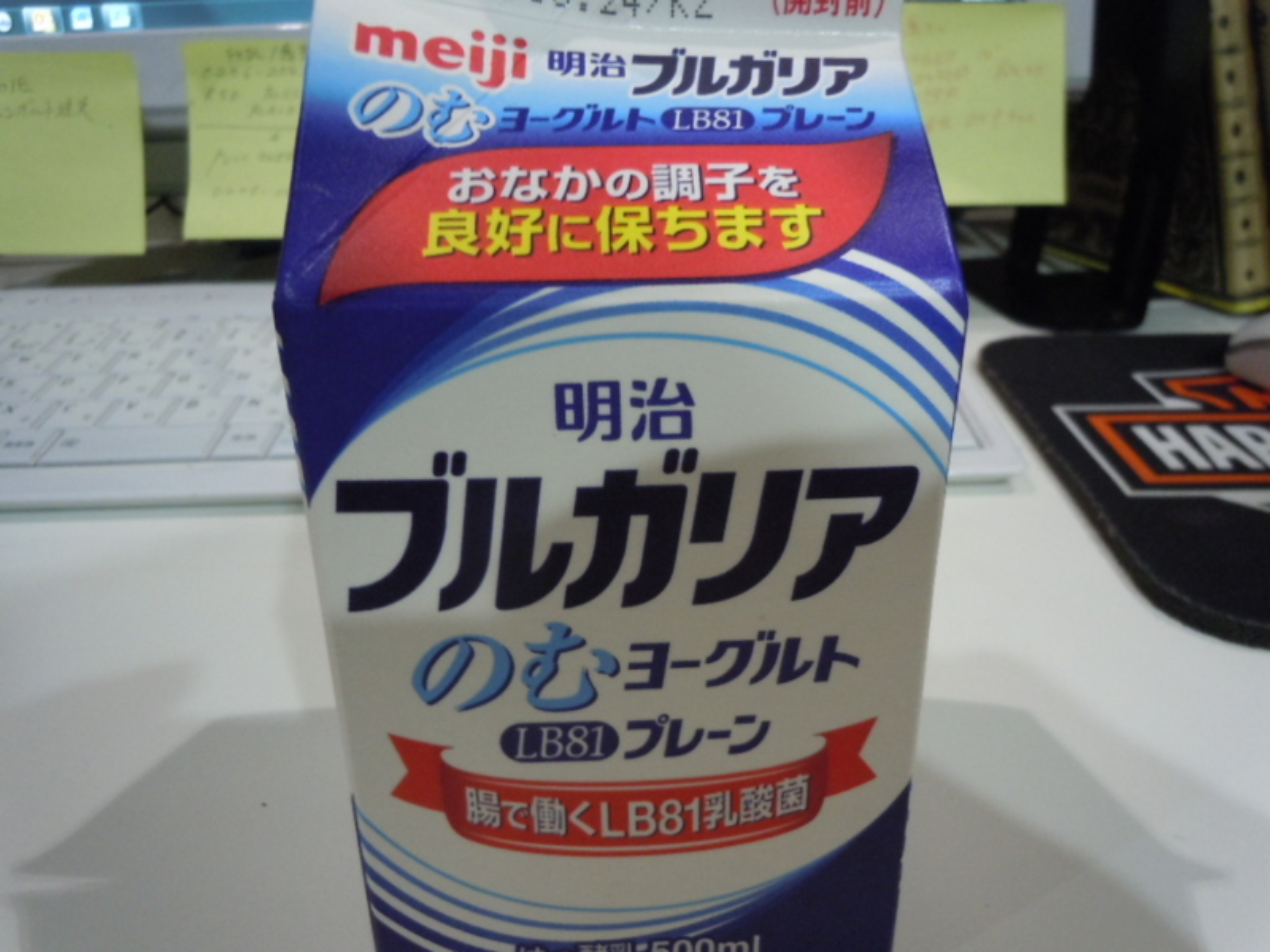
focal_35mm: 28
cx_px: 635
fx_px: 1027
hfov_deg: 63.4
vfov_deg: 49.7
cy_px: 476
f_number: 3.7
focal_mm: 5
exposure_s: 1/13
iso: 400
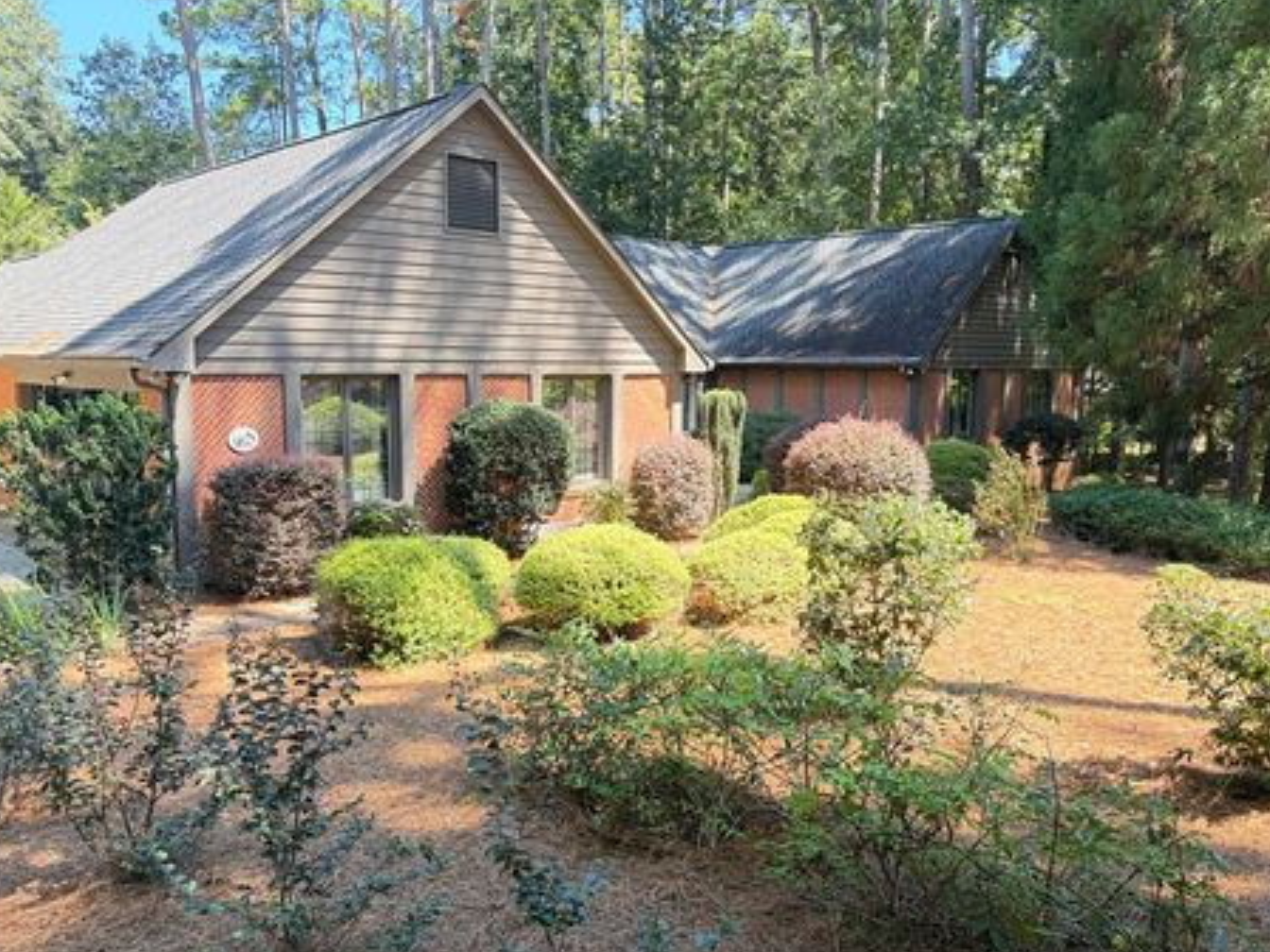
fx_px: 1064
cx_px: 666
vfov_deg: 48.2
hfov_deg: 61.6
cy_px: 500
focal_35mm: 29
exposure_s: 1/207
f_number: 1.6
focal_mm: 5.96
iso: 80
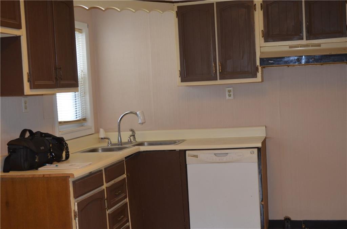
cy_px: 114
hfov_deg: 37.9
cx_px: 174
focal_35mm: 52
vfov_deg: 25.6
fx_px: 505
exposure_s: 1/60
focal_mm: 35
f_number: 5
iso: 1100
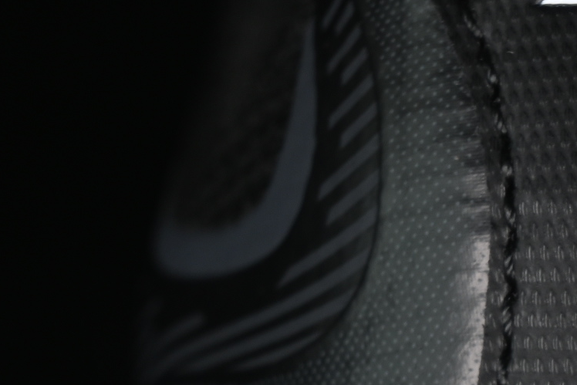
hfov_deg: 7.3
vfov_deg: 4.9
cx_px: 697
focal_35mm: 279
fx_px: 4472
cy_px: 486
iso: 160
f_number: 6.3
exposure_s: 1/40
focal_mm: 50
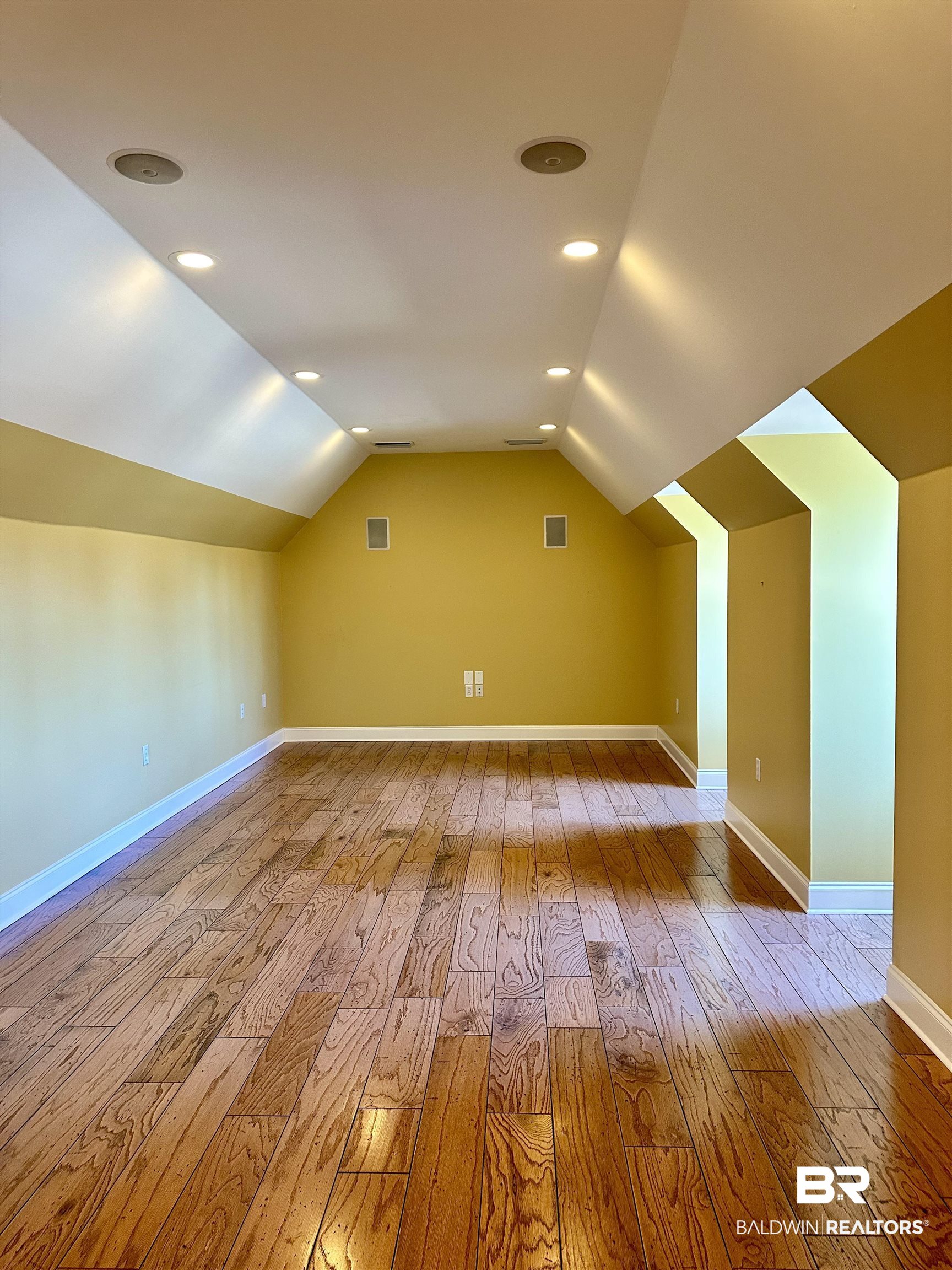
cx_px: 476
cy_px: 635
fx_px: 880
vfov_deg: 71.6
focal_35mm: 24
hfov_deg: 56.8
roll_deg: +0.5
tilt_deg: -3.1
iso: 250
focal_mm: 6.86
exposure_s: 1/60
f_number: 1.78
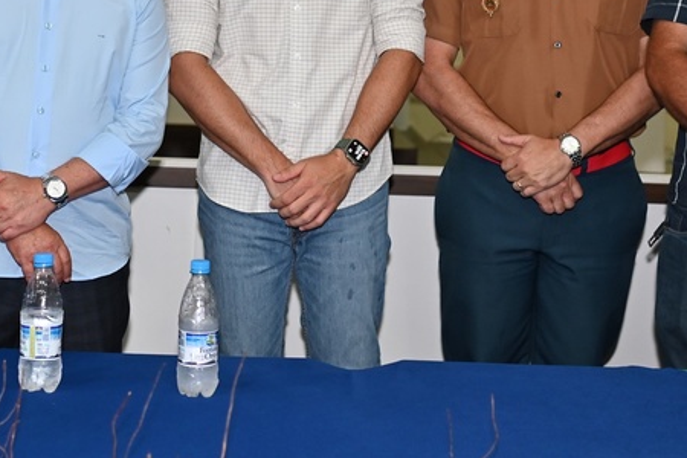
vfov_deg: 14.6
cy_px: 4
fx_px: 1756
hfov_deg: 22.1
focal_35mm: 92
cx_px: 302
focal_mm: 46
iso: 1250
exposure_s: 1/200
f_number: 2.8
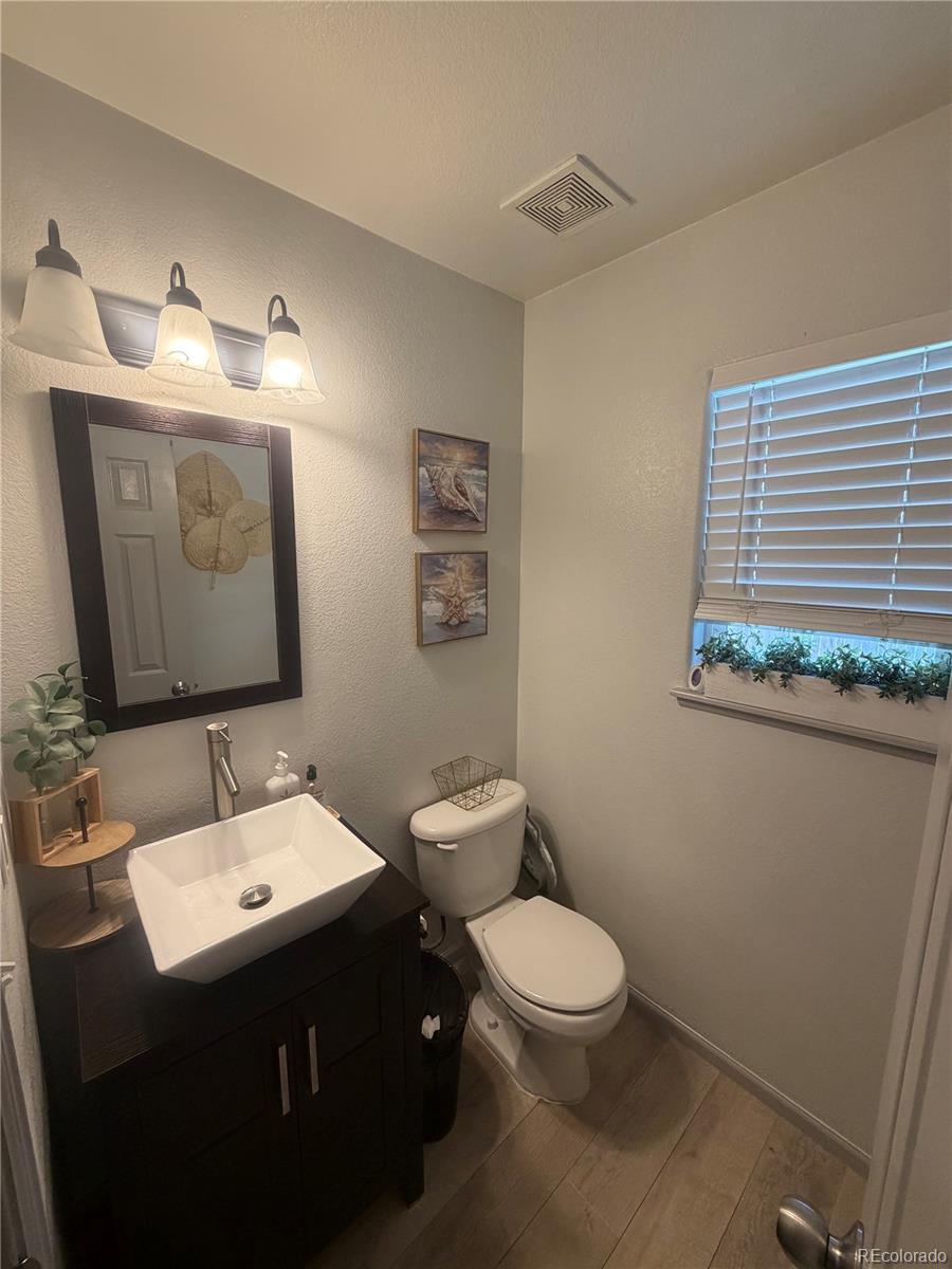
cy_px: 634
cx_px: 476
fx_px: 513
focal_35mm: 14
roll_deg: +0.0
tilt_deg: -9.9
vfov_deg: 102.1
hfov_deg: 85.7
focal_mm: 2.22
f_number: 2.2
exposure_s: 1/121
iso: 320
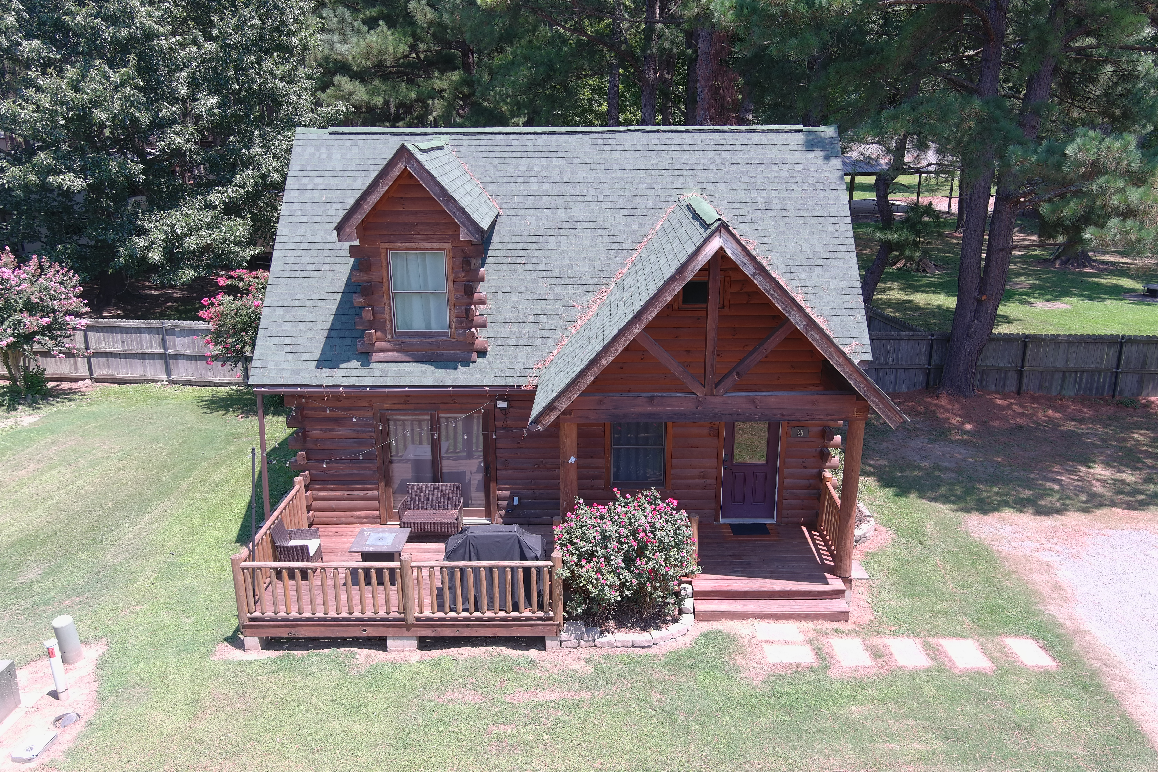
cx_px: 579
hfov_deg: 63.7
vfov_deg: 45.0
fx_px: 933
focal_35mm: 29
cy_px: 386
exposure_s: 1/400
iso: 100
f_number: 2.8
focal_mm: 10.57
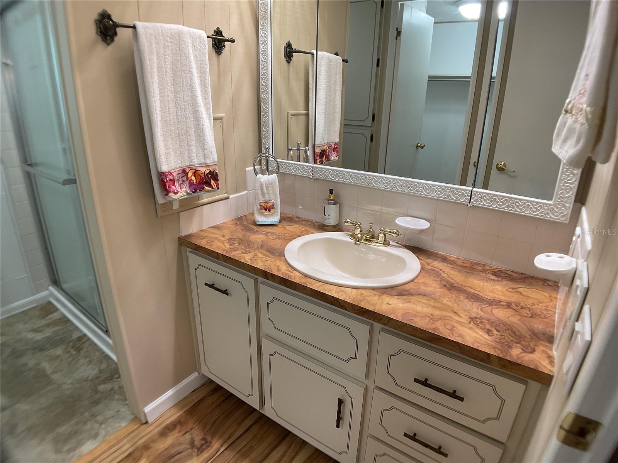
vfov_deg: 48.2
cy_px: 232
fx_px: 518
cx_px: 309
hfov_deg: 61.7
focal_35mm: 29
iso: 50
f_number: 1.8
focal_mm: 3
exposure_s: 1/60
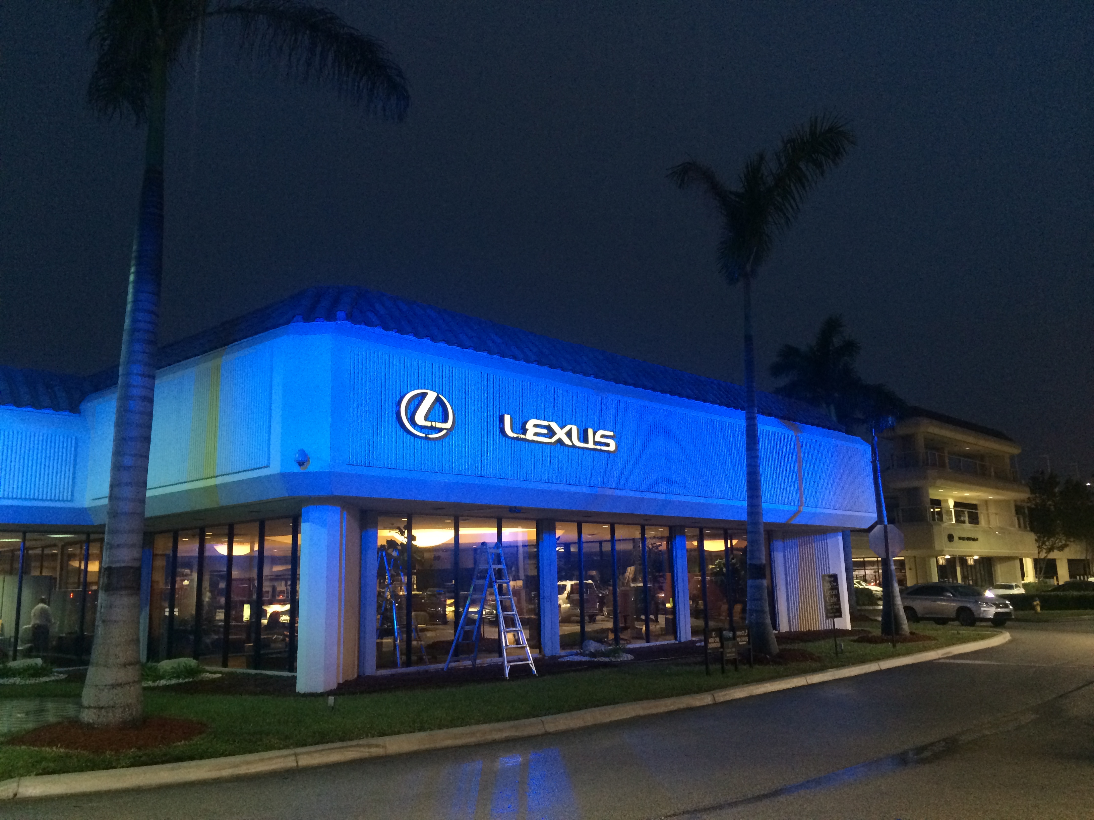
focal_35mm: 30
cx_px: 547
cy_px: 410
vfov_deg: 46.8
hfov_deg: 60.0
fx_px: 948
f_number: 2.2
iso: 320
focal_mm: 4.12
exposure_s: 1/24
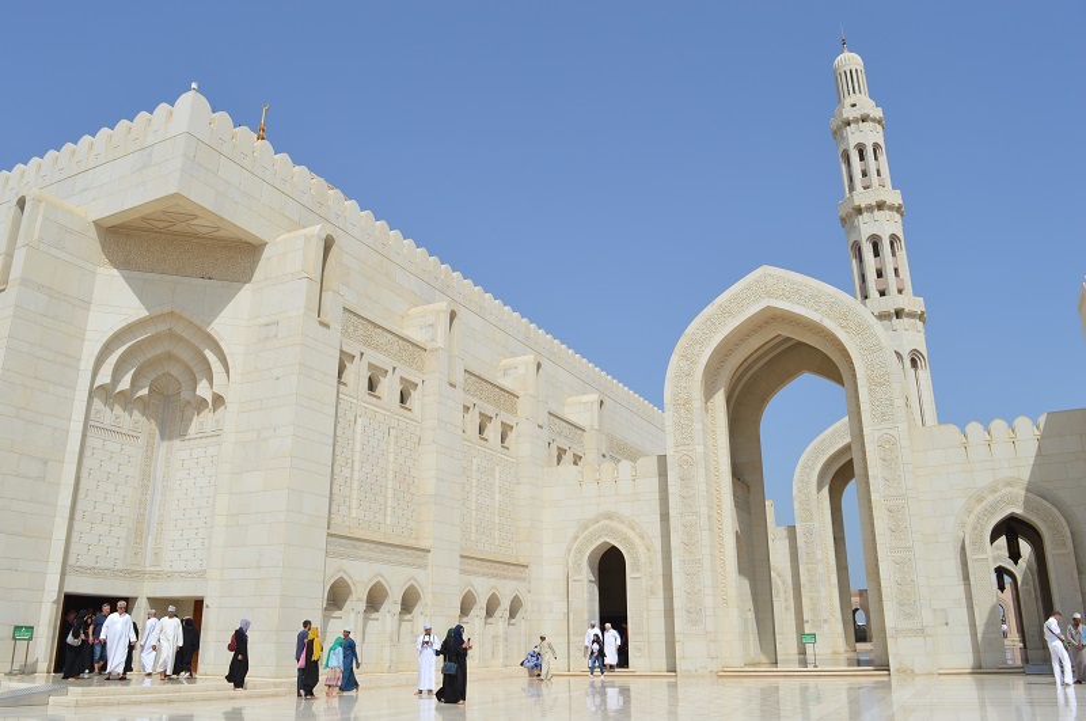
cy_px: 360
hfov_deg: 67.5
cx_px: 543
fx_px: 813
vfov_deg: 47.8
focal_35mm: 27
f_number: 9
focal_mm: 18
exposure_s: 1/320
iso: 100
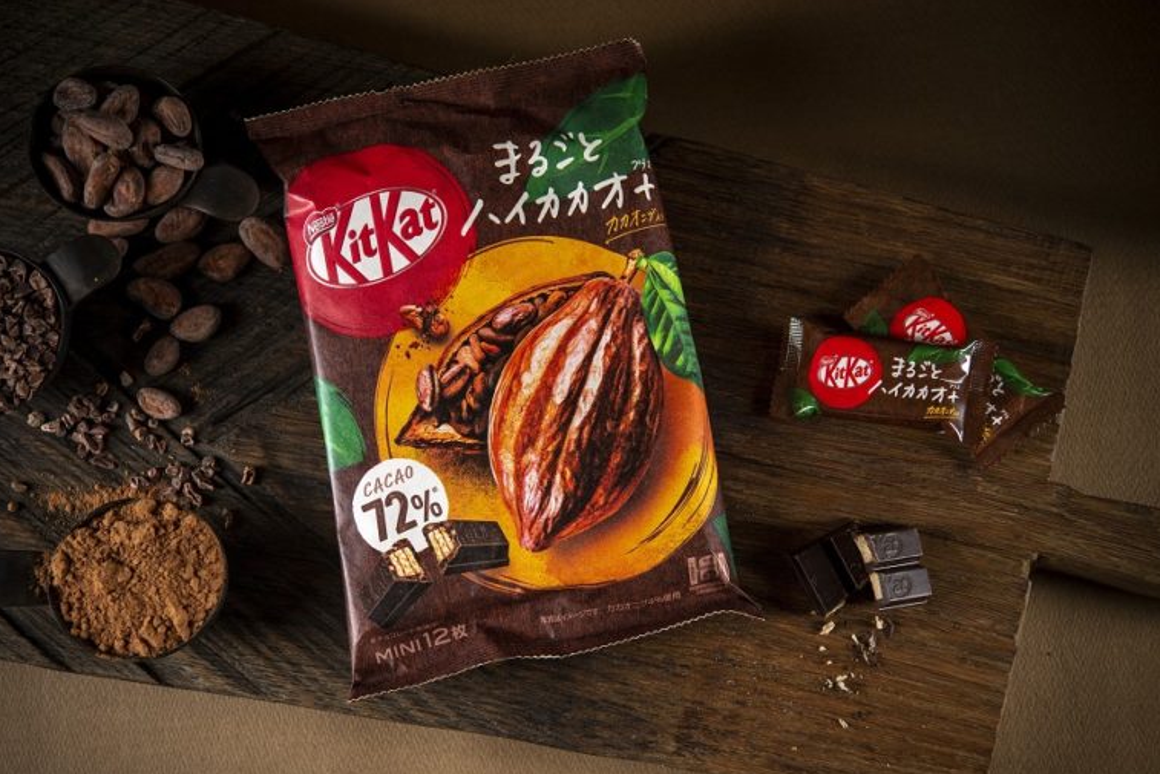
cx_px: 584
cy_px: 388
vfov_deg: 19.2
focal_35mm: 71
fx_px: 2288
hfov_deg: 28.4
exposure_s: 1/160
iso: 200
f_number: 5.6
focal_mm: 70
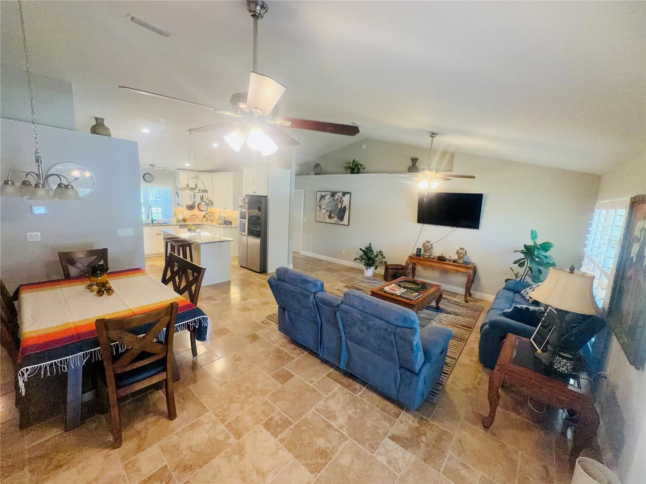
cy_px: 242
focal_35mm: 14
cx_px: 323
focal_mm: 2.22
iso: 250
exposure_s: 1/60
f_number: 2.2
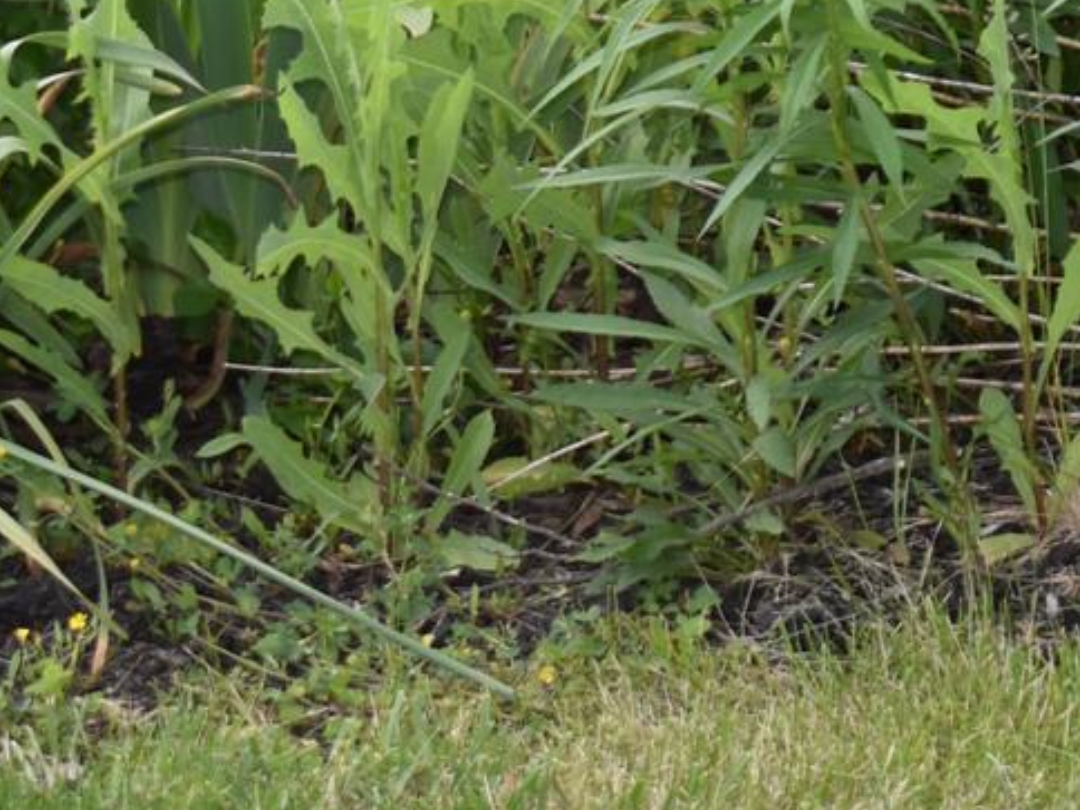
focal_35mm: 244
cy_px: -606
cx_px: 1707
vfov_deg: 6.0
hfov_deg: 7.9
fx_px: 7613
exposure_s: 1/160
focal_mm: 40
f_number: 4.8
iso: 100
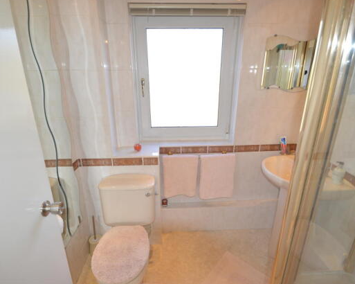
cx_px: 172
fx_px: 189
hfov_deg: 86.4
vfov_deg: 73.8
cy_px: 141
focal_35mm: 18
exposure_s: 1/100
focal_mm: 10
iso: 400
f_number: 4
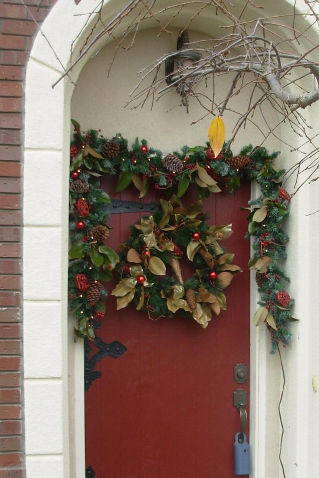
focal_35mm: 69
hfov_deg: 19.7
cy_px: 324
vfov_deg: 29.0
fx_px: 917
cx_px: 213
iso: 50
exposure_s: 1/152
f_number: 2.9
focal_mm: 6.3
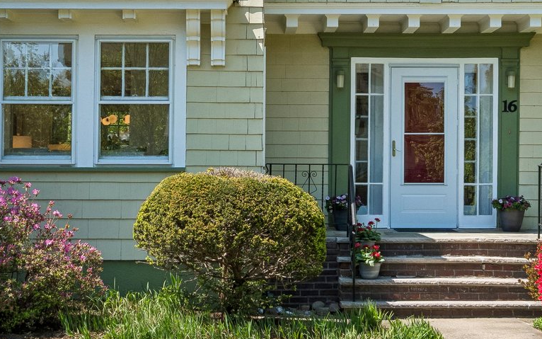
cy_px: -19
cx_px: 250
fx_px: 1167
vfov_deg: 16.1
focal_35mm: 79
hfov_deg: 26.1
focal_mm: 29
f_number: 8
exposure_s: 1/800
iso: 400
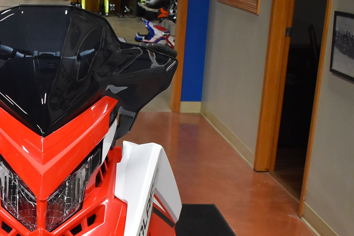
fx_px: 796
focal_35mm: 81
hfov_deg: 24.1
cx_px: 9
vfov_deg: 16.3
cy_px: 266
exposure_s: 1/125
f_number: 3.8
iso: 1250
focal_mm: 22
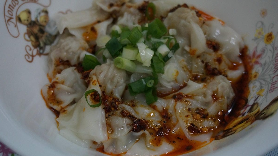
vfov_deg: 21.1
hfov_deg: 36.6
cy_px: 73
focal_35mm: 57
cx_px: 139
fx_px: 420
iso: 2000
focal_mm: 36
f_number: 5.6
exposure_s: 1/160
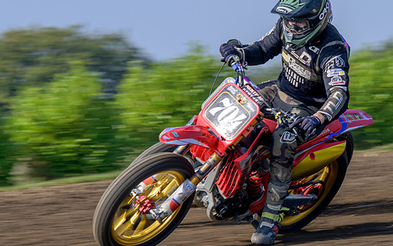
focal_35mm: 298
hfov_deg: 7.0
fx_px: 3192
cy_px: 95
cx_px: 227
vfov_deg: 4.4
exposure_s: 1/160
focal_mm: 120
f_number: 8
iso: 80
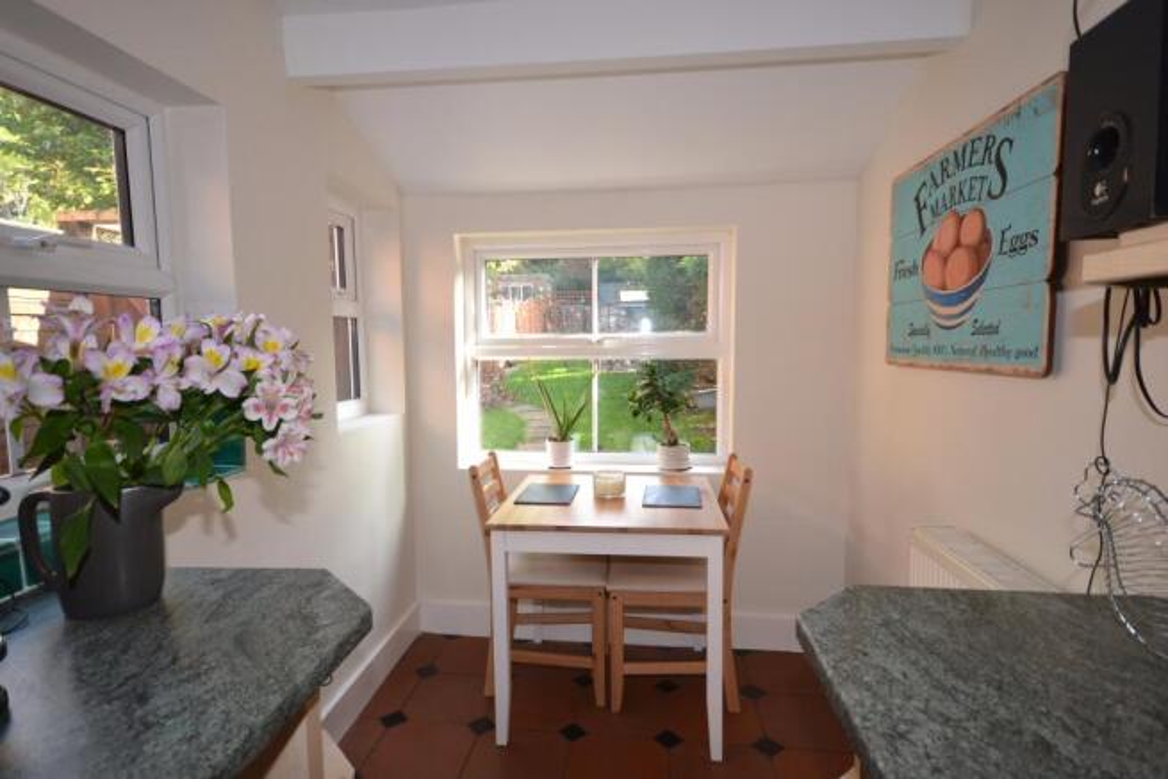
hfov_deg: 85.4
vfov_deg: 63.2
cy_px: 390
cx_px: 584
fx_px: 633
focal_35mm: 20
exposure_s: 1/60
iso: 400
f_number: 4.5
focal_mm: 13
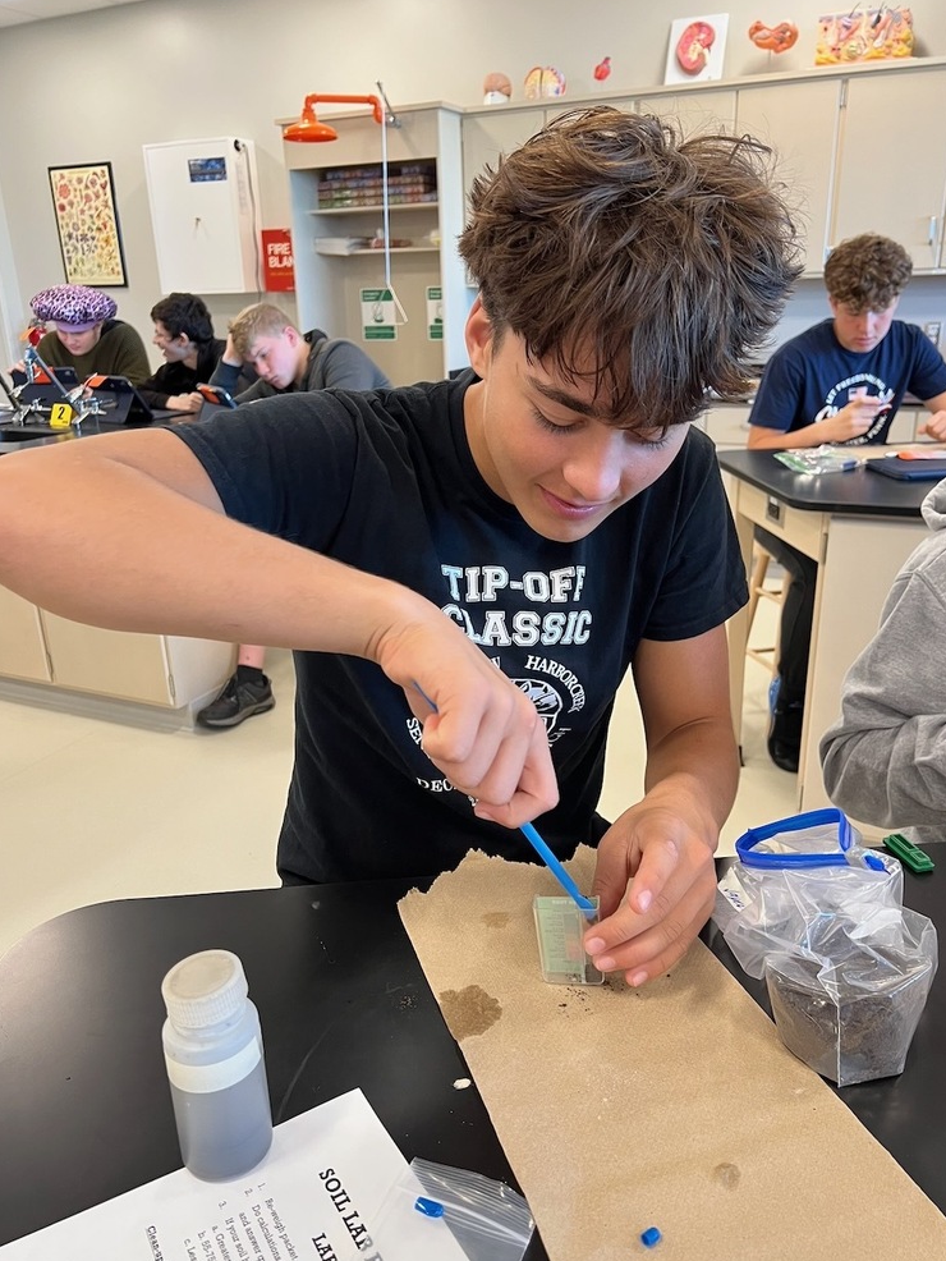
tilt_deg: -20.3
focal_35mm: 27
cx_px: 483
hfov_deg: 51.4
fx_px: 983
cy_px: 643
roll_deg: +2.3
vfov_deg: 65.3
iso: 200
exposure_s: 1/60
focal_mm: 5.7
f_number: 1.5
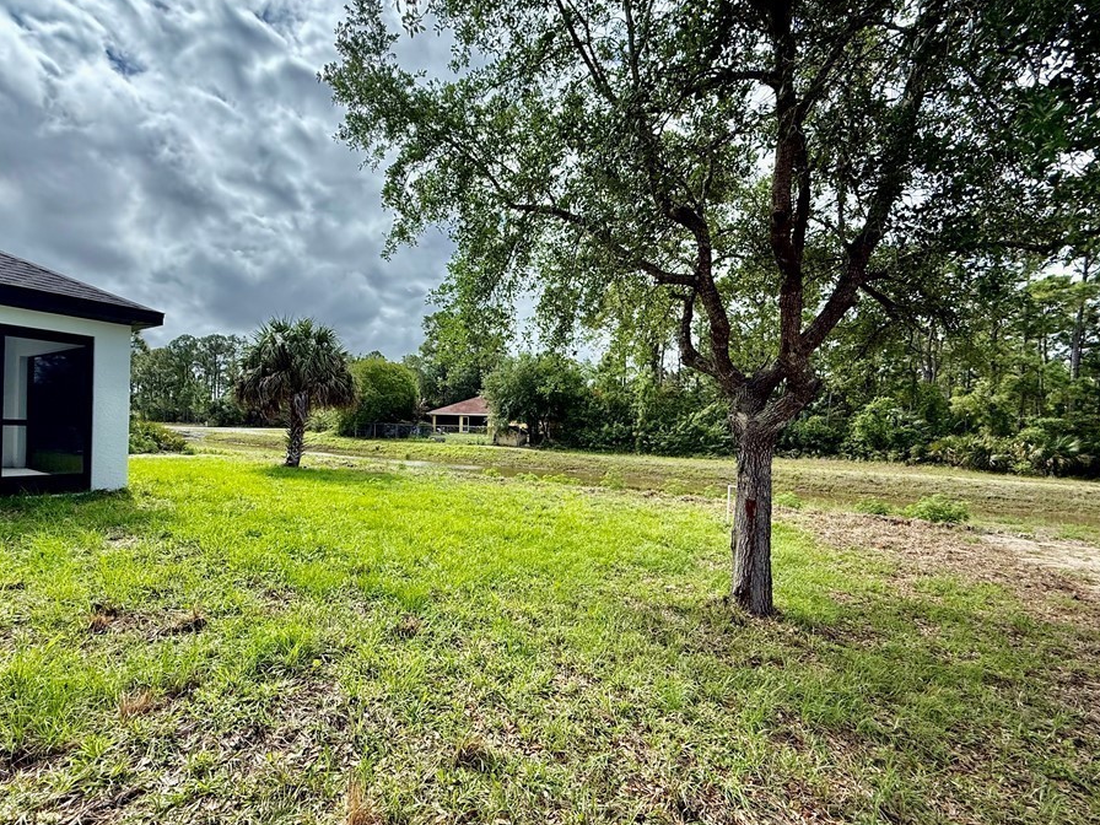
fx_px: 508
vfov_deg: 78.0
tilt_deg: -0.6
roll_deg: -2.2
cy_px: 435
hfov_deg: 94.1
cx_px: 490
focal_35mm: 16
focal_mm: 2.22
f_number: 2.2
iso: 64
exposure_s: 1/1901
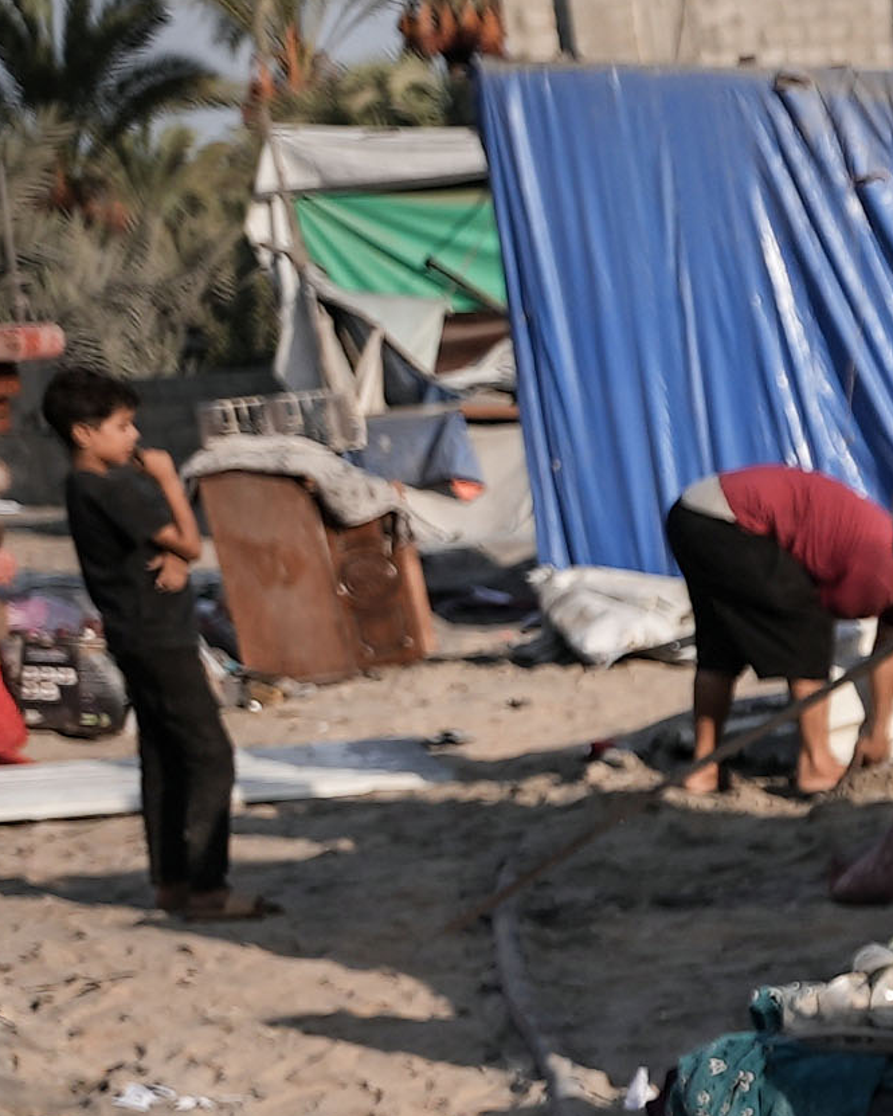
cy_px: 1305
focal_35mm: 115
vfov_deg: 16.1
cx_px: 2593
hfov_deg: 10.2
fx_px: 3799
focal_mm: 24
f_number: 2.8
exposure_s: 1/1600
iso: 80
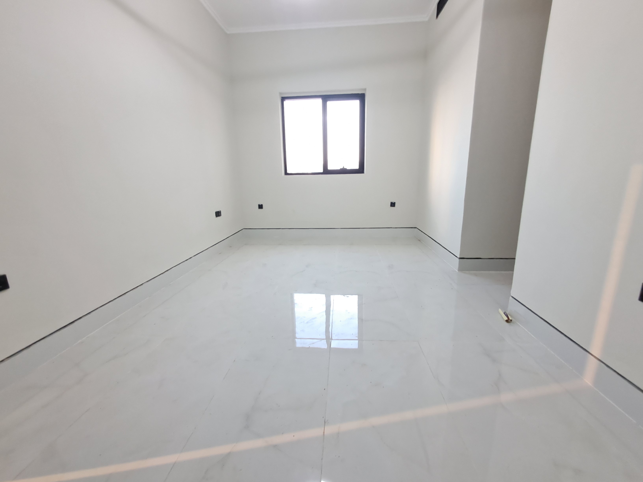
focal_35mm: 16
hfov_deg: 94.5
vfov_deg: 78.1
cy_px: 241
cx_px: 322
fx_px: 297
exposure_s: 1/25
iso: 250
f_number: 2.2
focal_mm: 1.64
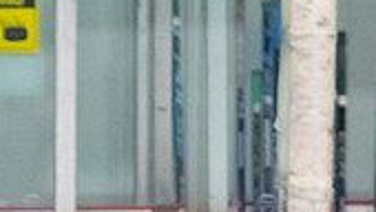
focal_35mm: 1056
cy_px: 372
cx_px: -266
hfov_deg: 2.0
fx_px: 10538
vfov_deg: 1.2
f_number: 3.2
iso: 2500
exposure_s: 1/640
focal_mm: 180
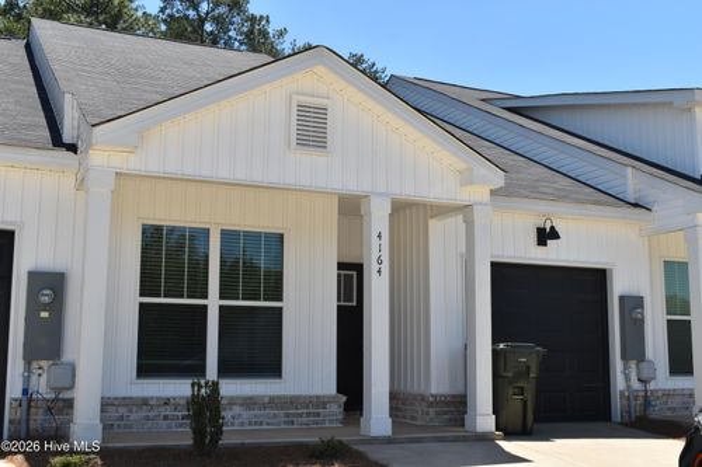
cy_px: 234
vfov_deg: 30.8
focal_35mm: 44
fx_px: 848
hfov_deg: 45.0
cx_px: 351
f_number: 9
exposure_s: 1/320
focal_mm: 29
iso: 200
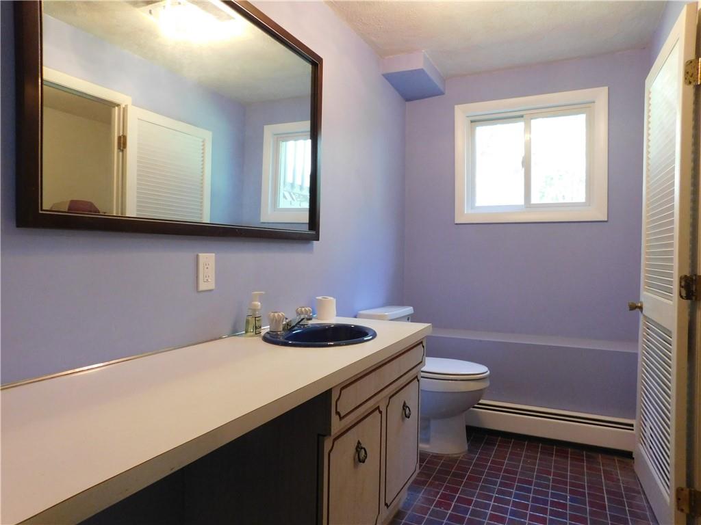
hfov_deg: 73.9
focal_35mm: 23
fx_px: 466
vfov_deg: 58.9
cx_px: 350
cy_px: 262
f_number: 3
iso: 400
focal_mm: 4
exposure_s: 1/20
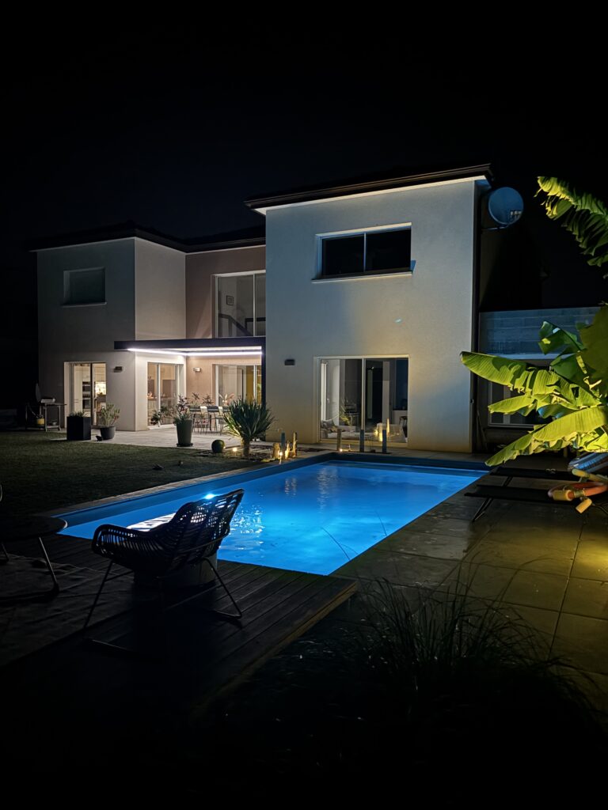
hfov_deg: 53.1
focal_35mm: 26
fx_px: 609
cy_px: 405
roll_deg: -0.7
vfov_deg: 67.3
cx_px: 304
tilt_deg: -2.0
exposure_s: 1/9
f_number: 1.6
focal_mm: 5.96
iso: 1000
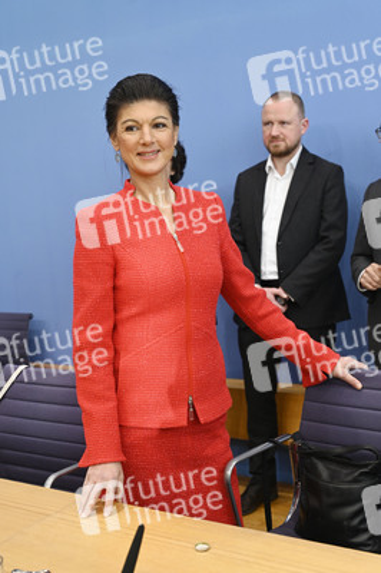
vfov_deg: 42.8
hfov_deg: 29.2
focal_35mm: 46
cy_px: 286
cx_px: 190
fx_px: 731
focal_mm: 46
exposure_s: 1/500
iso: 2000
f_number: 4.5
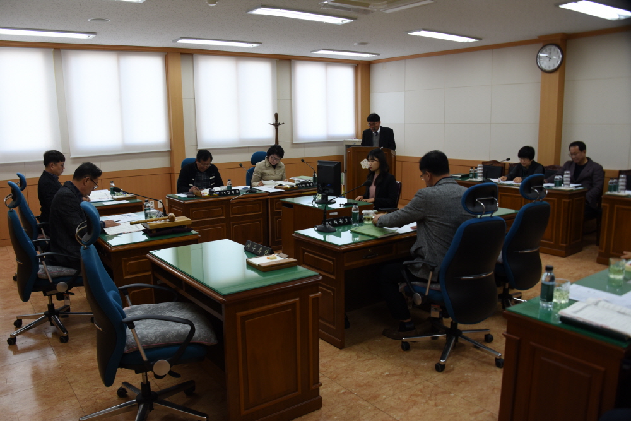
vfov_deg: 46.4
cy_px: 210
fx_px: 491
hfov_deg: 65.5
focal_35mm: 28
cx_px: 316
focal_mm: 28
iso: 800
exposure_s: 1/125
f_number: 5.6
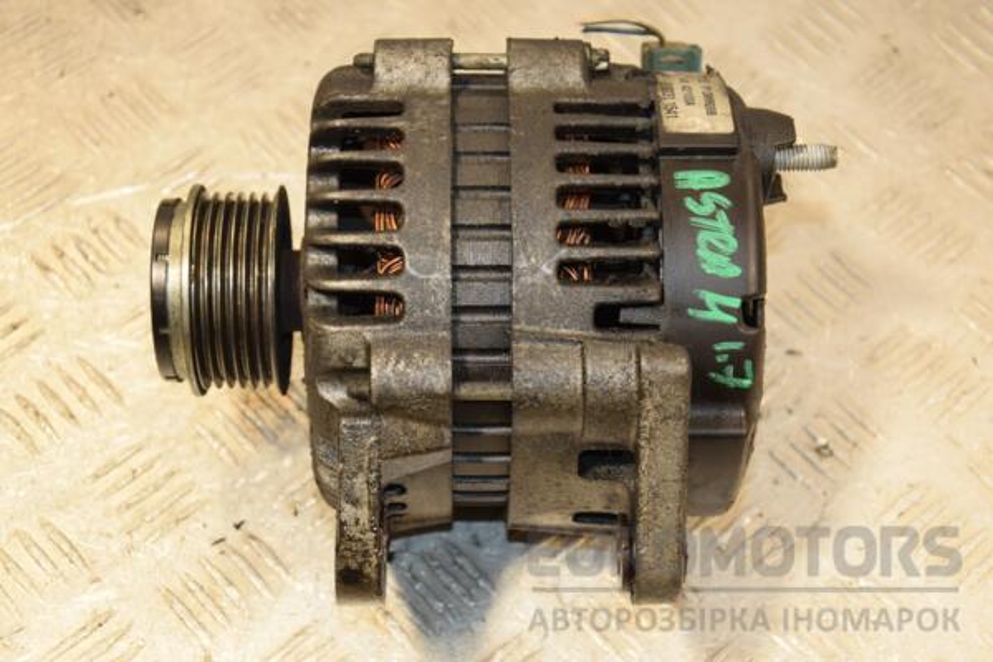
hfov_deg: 28.1
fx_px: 1986
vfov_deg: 18.9
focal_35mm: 72
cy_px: 331
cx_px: 496
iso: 800
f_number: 4.8
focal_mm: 48
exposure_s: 1/160
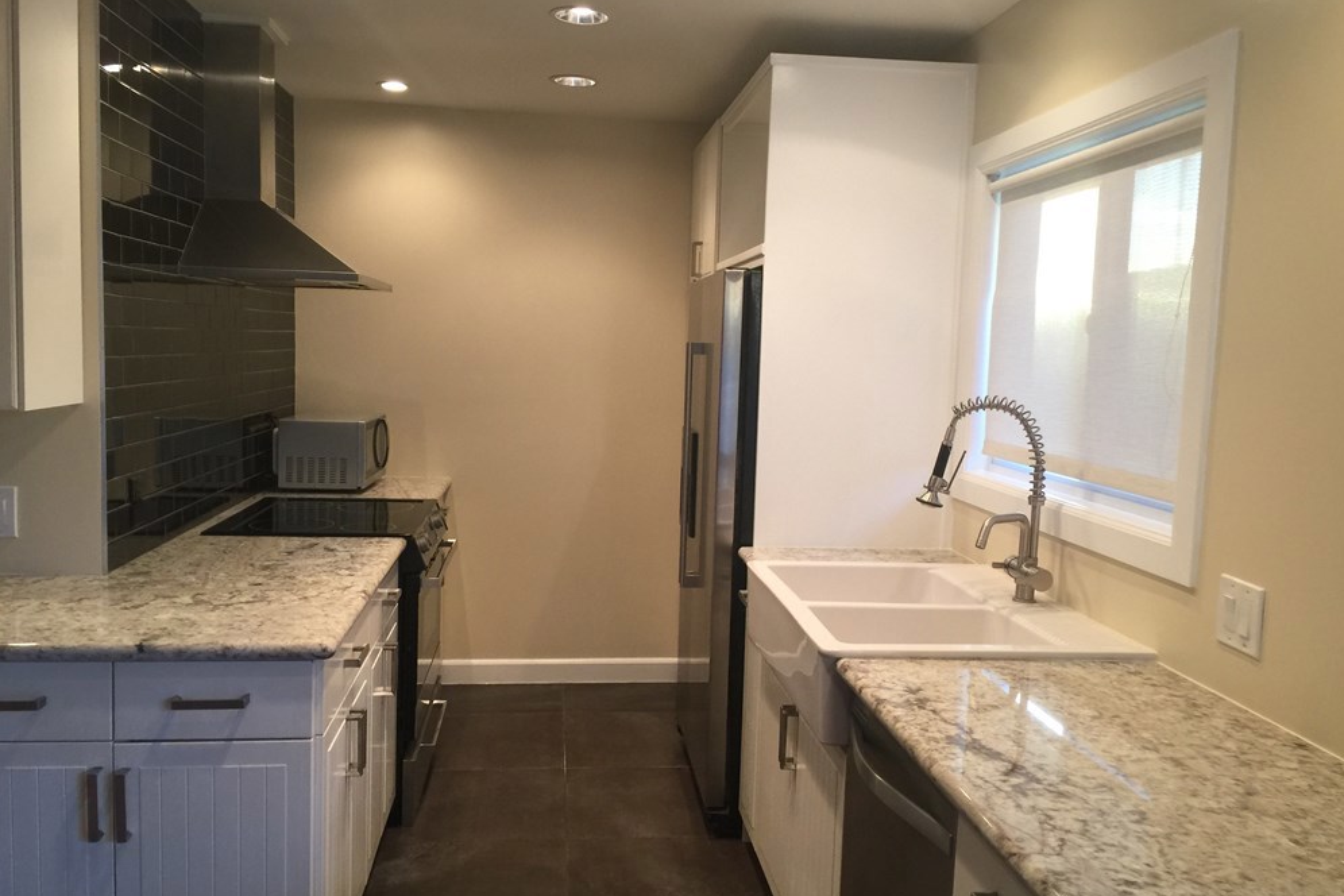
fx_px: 1157
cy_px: 449
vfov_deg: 42.3
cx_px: 680
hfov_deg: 60.3
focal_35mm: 31
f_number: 2.2
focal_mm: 4.15
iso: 50
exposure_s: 1/15
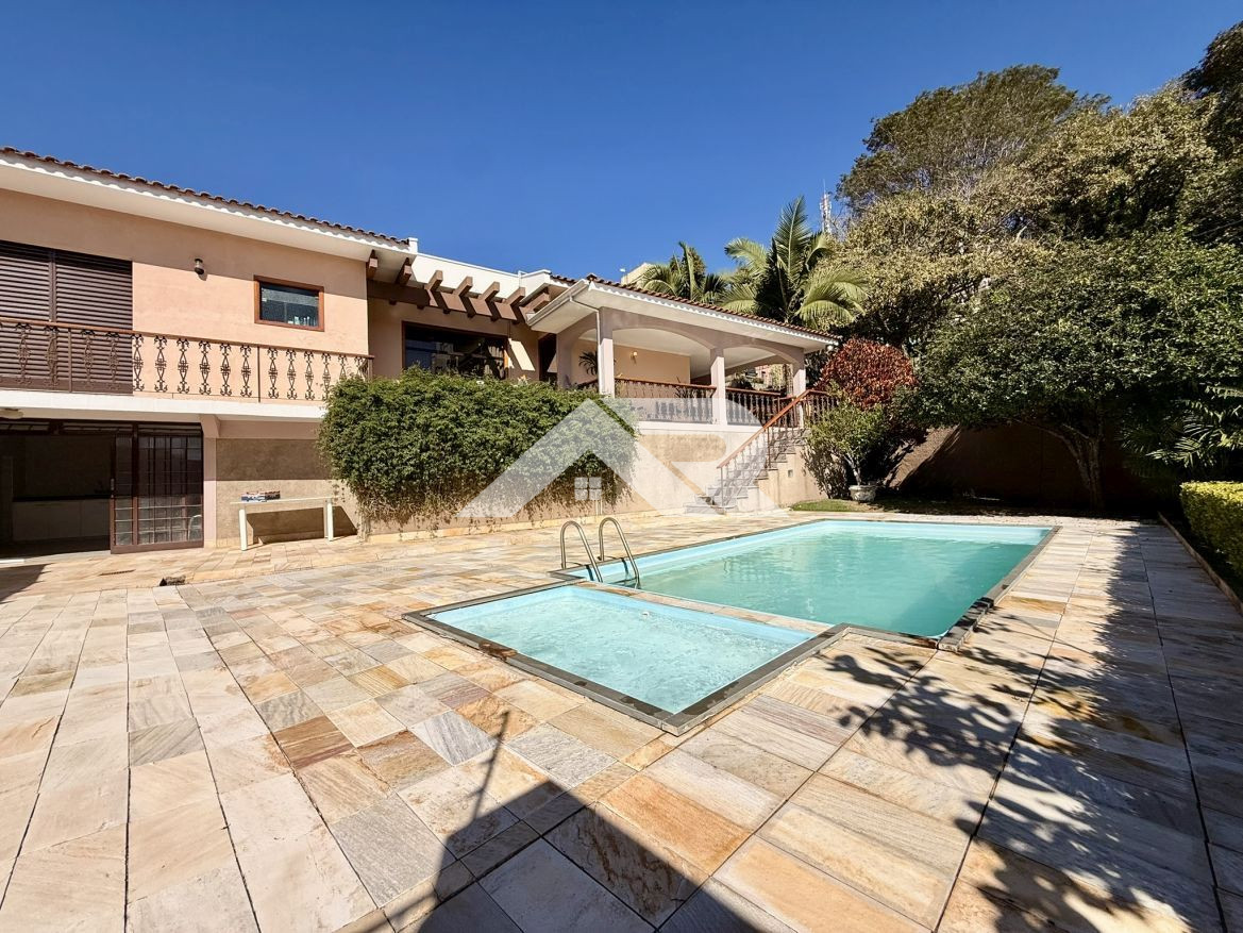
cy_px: 466
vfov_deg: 85.7
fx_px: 503
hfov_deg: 102.1
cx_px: 622
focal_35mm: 14
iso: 50
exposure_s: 1/3663
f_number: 2.2
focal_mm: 2.22
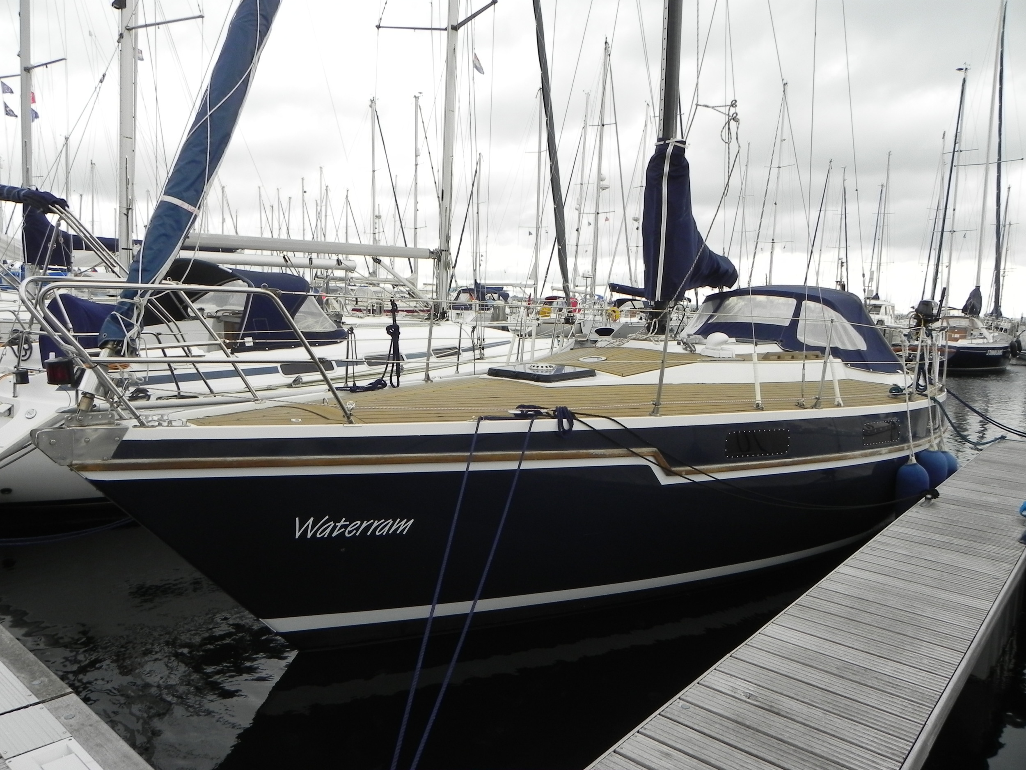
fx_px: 771
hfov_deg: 67.3
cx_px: 513
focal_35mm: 26
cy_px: 385
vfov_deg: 53.1
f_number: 5.6
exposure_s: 1/254
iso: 160
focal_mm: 4.6
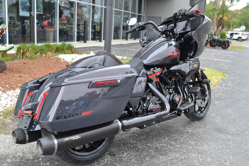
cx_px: 124
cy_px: 83
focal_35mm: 36
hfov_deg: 53.1
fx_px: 249
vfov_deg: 36.9
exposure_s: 1/125
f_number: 5.6
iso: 360
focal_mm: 24
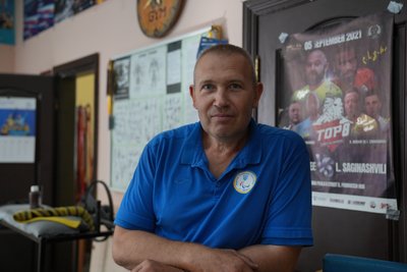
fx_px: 452
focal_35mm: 40
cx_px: 204
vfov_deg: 33.4
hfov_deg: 48.4
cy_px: 136
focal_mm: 40
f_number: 2.8
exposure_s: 1/250
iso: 1000
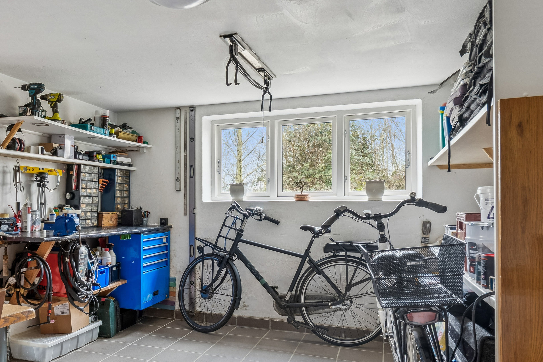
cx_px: 150
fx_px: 516
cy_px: 204
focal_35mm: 34
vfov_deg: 38.6
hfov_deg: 53.5
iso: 200
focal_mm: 14.5
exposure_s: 1/2
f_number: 8
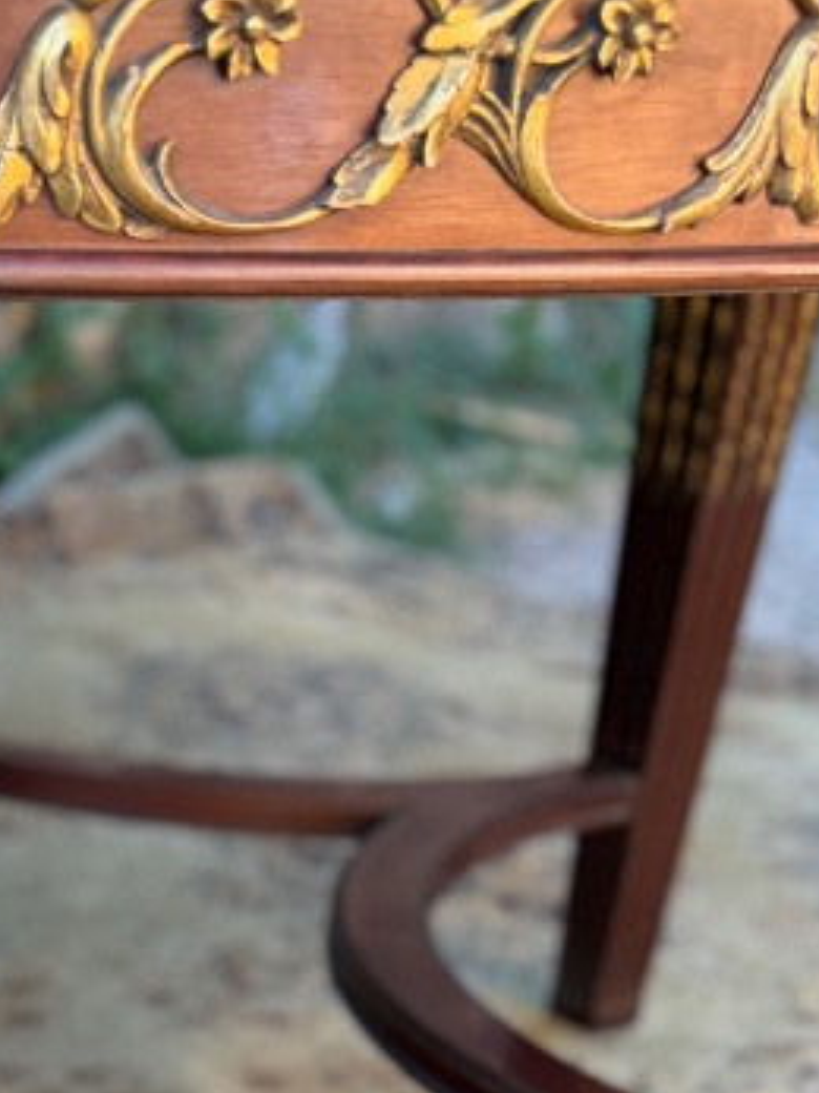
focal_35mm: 83
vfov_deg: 22.1
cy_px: 1250
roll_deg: -0.3
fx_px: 2620
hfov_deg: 16.3
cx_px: -384
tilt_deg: -30.5
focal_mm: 6.76
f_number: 1.78
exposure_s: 1/140
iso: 50
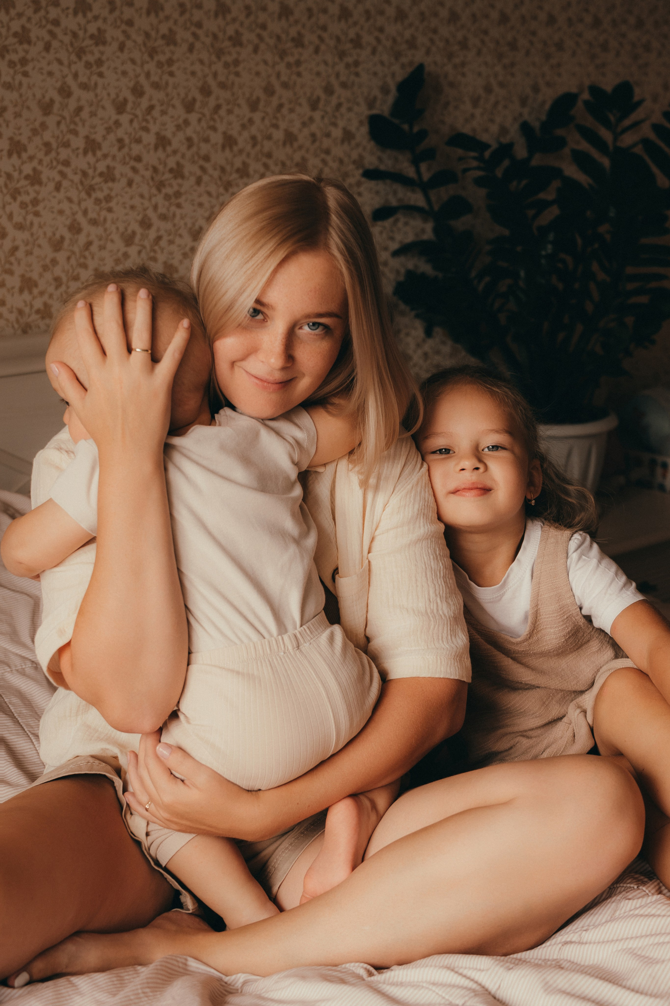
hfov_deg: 26.5
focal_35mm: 51
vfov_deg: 38.9
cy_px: 503
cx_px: 335
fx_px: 1424
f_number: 3.2
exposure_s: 1/320
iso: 200
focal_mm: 34
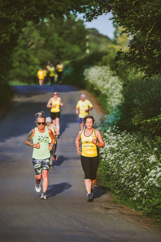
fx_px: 2012
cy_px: 121
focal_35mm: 300
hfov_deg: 4.6
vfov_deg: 6.9
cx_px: 80
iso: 500
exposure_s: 1/3200
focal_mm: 200
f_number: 2.8
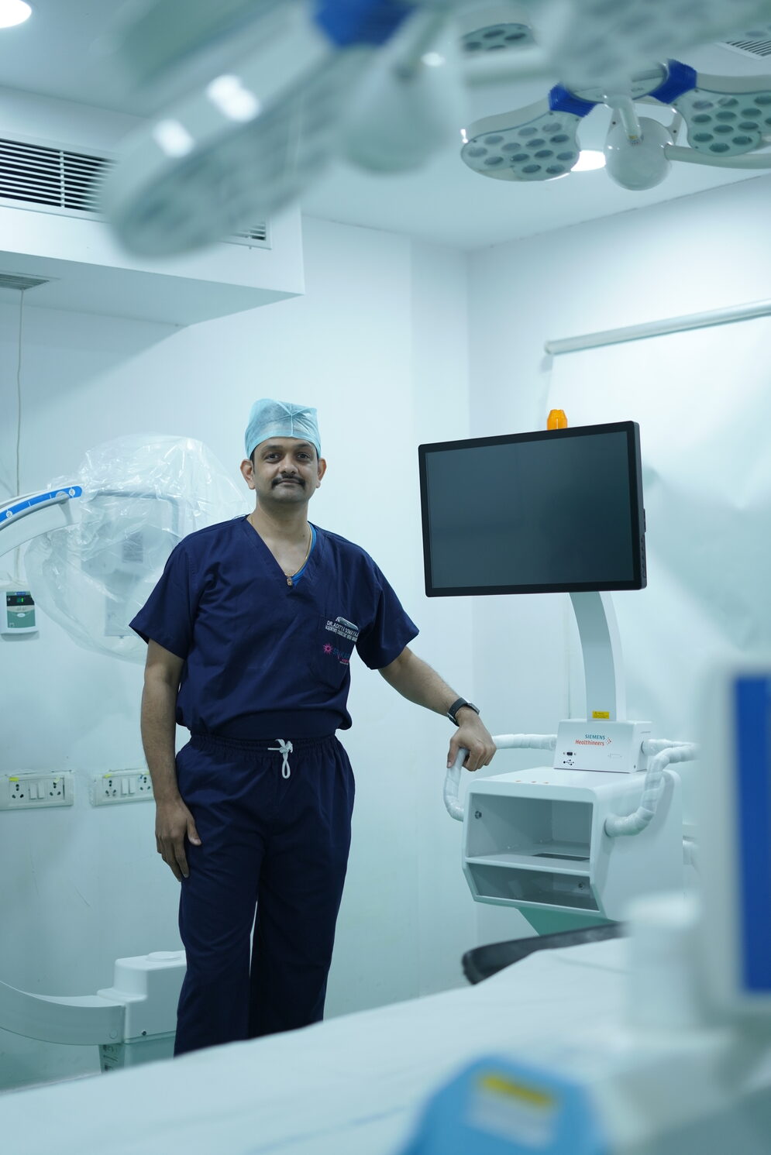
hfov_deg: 27.0
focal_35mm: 50
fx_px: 1605
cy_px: 578
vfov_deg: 39.6
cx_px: 386
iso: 400
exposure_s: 1/200
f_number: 2
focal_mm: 50
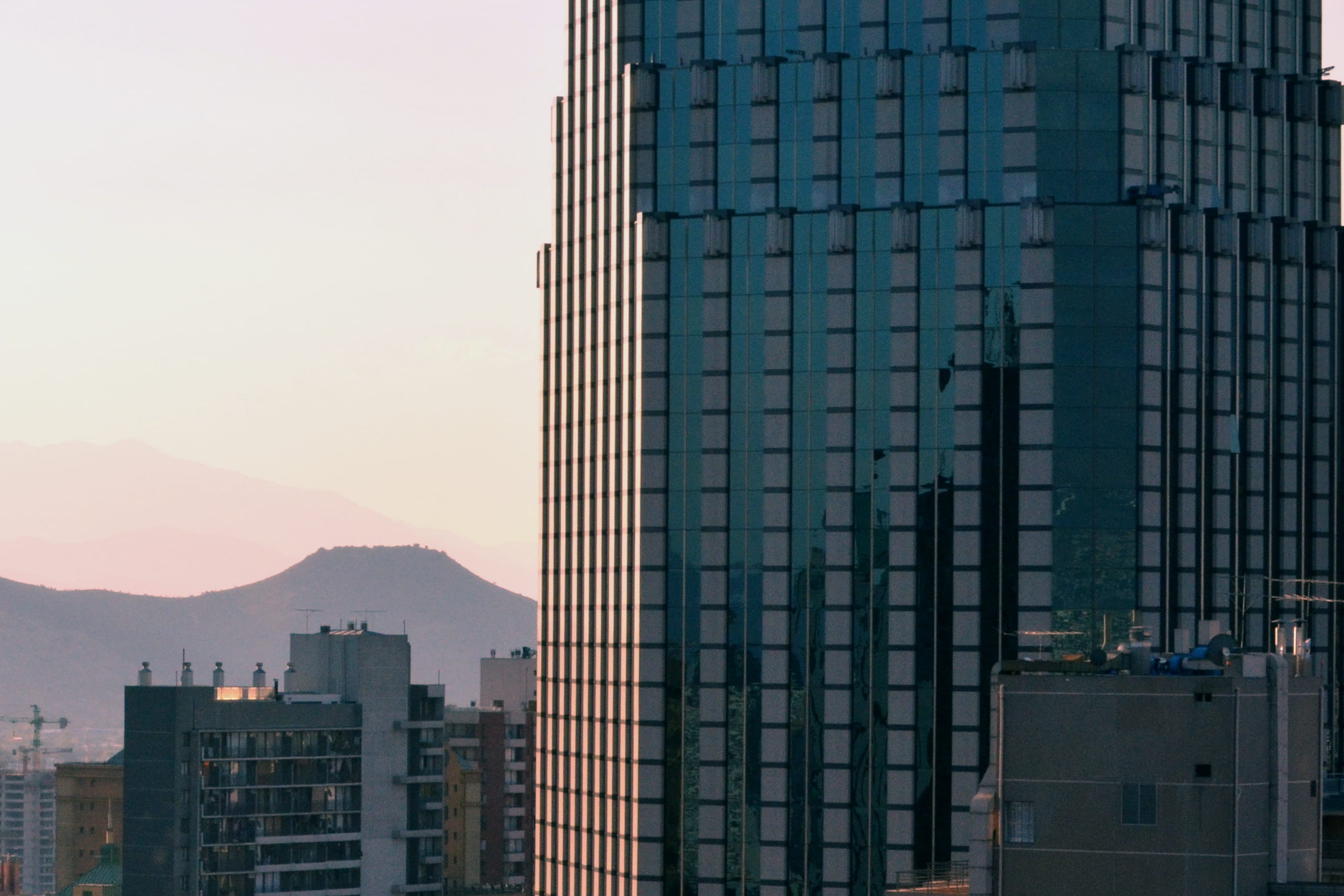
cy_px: 525
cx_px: 194
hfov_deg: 13.5
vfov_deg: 9.1
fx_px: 5634
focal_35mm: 151
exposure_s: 1/320
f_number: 22
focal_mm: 55
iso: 1000
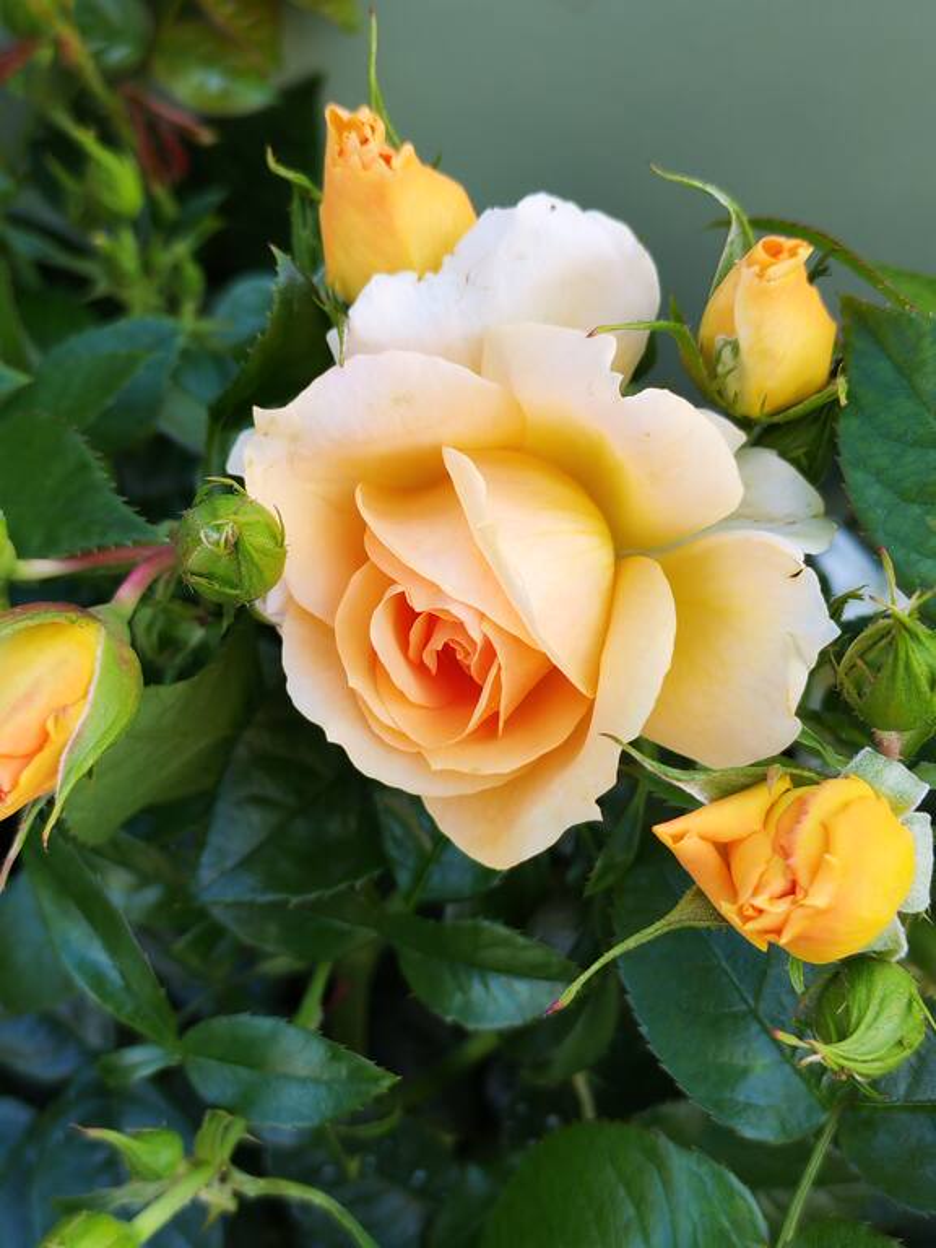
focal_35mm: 45
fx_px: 1622
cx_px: 468
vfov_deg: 42.1
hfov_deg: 32.2
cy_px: 624
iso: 80
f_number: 1.9
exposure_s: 1/100
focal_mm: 6.12
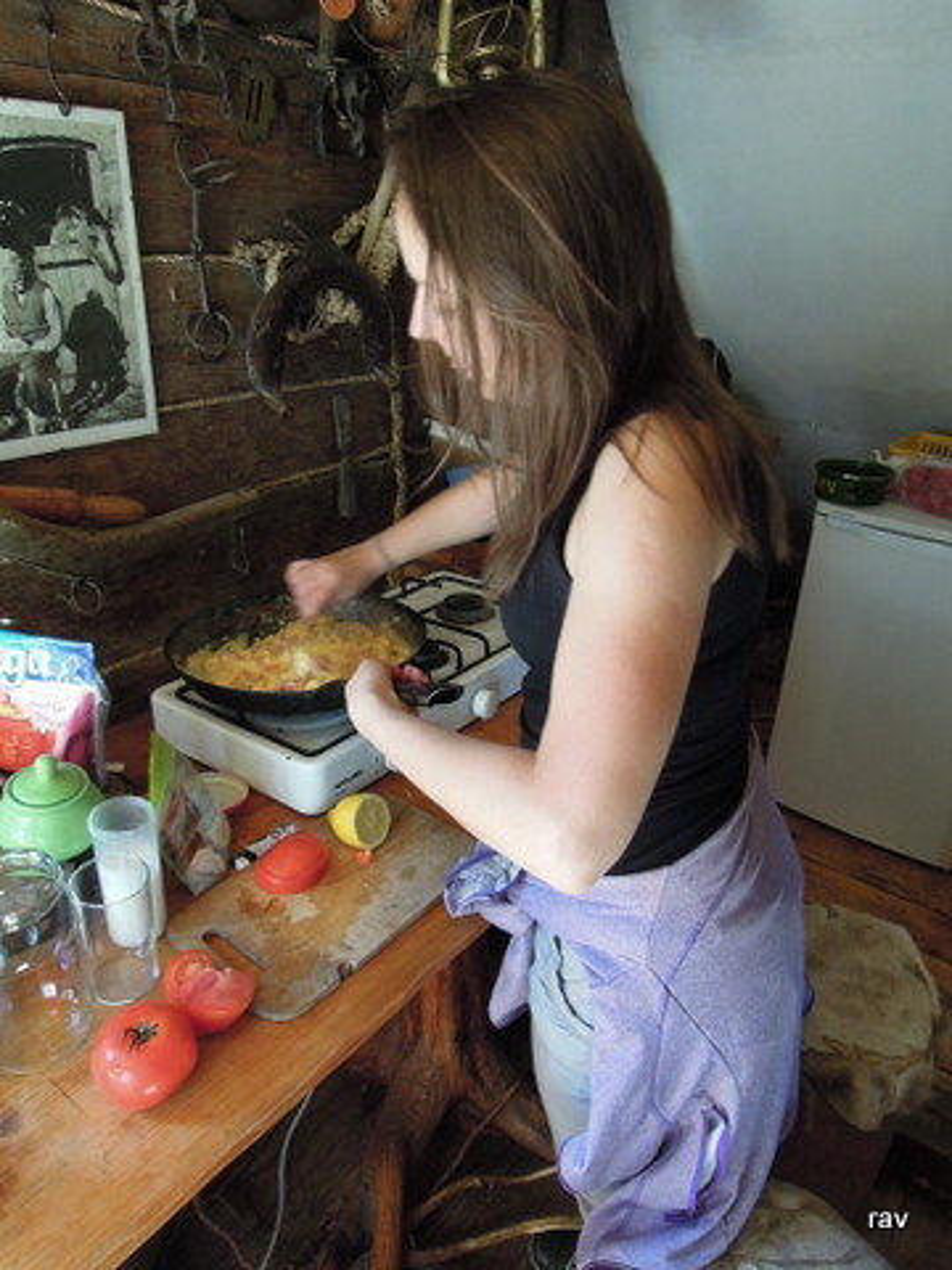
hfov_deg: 56.8
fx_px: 880
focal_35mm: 24
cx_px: 476
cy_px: 635
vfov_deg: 71.6
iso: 400
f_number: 2.8
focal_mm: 4.3
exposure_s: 1/30
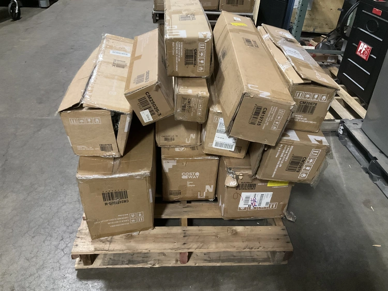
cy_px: 146
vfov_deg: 48.3
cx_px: 194
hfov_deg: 61.6
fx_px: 325
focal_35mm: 29
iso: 400
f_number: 1.8
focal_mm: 3
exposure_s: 1/30
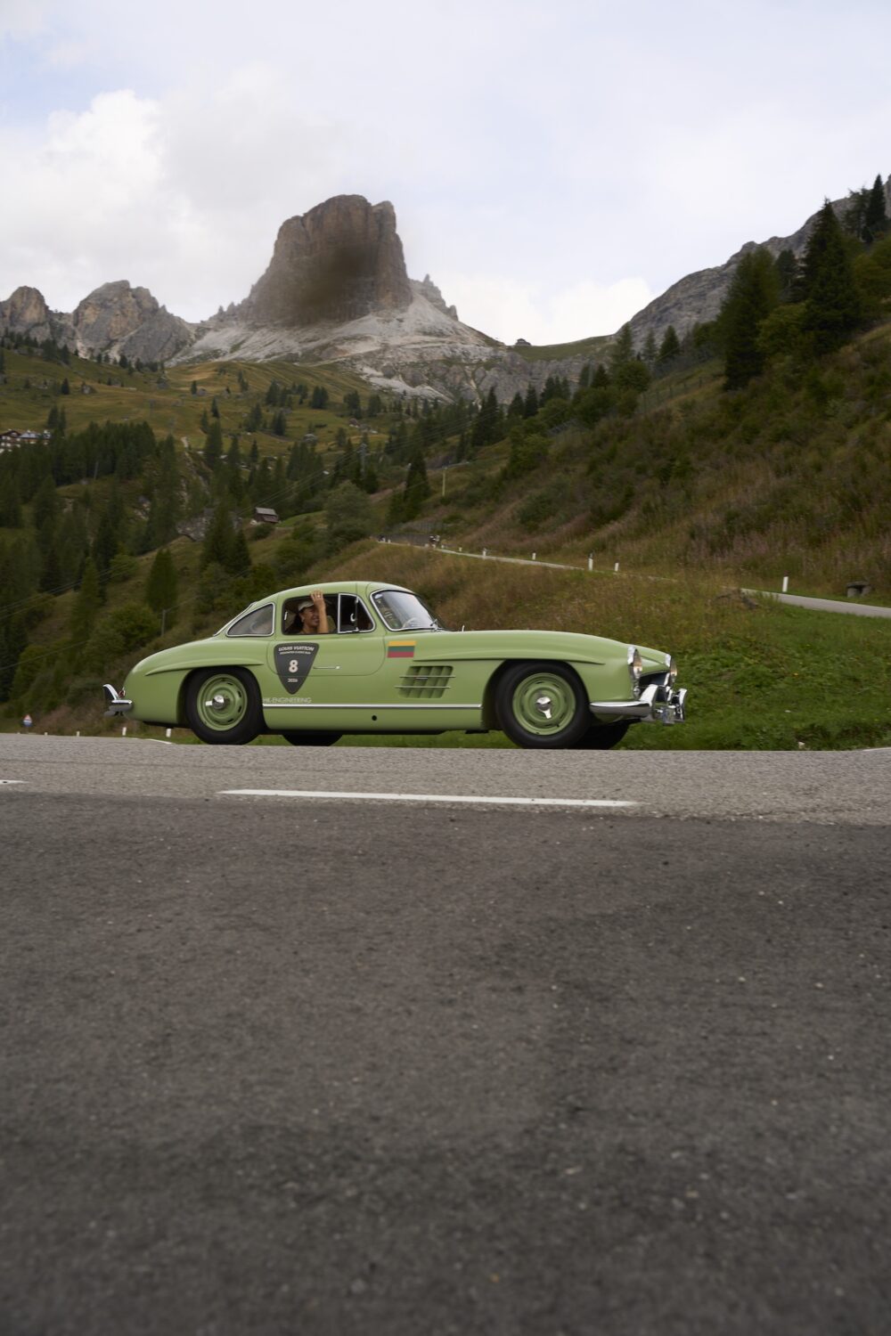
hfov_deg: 37.9
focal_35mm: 35
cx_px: 446
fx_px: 1299
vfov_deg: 54.4
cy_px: 668
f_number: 6.3
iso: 100
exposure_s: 1/250
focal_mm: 35
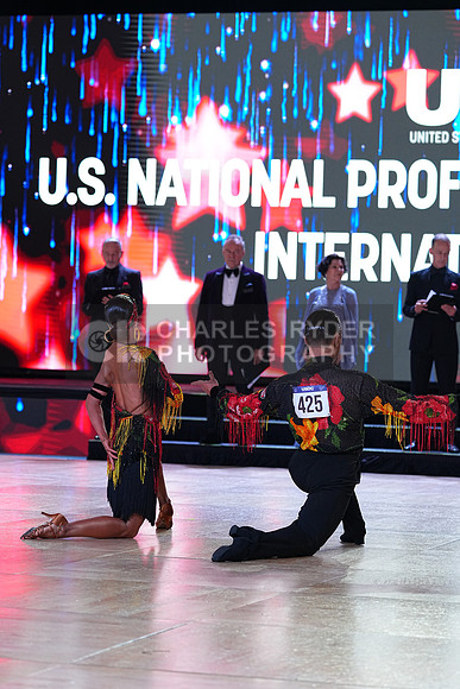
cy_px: 344
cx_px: 230
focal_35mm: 115
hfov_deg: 11.9
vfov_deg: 17.8
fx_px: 2203
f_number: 4
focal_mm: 115
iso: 1000
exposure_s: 1/400
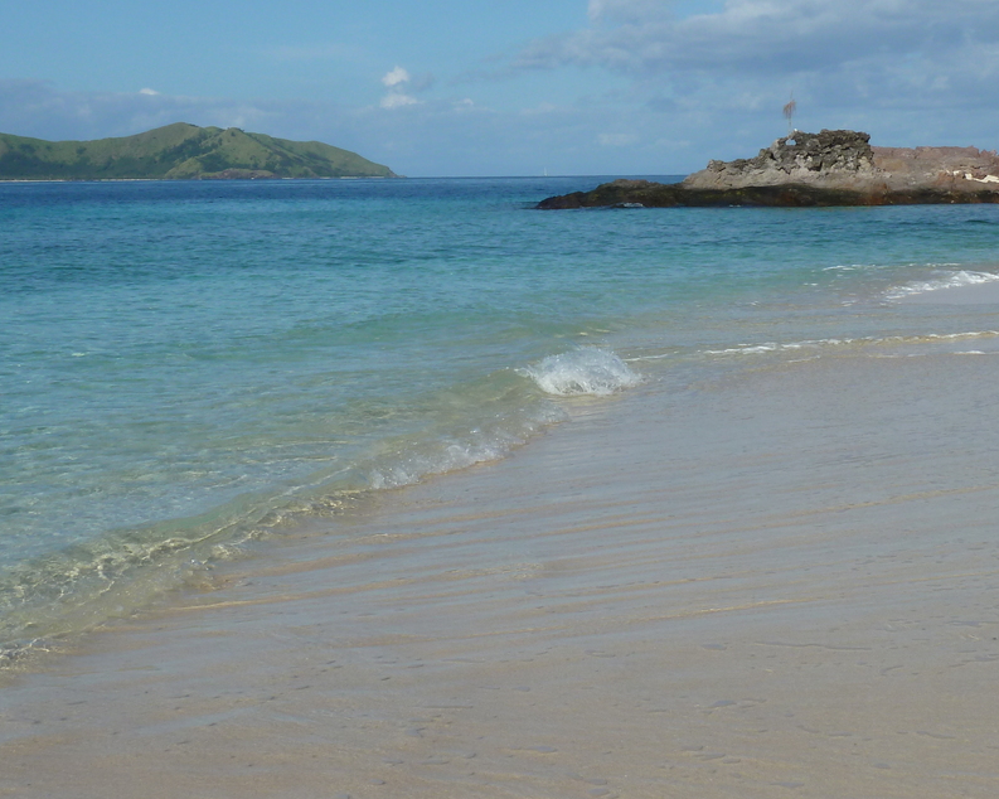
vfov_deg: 23.4
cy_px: 268
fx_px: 1921
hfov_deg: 29.1
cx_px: 533
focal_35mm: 65
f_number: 5.6
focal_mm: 7.3
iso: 80
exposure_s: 1/500
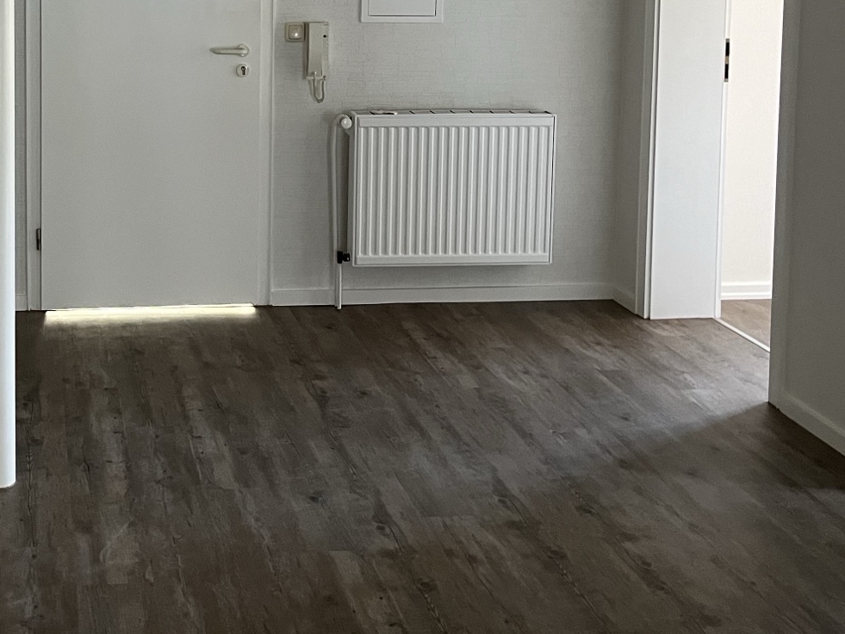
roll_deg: -0.2
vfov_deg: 26.1
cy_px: -4
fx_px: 1294
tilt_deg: -6.0
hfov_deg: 34.7
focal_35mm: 53
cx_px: 129
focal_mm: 5.1
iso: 400
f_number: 1.6
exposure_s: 1/50
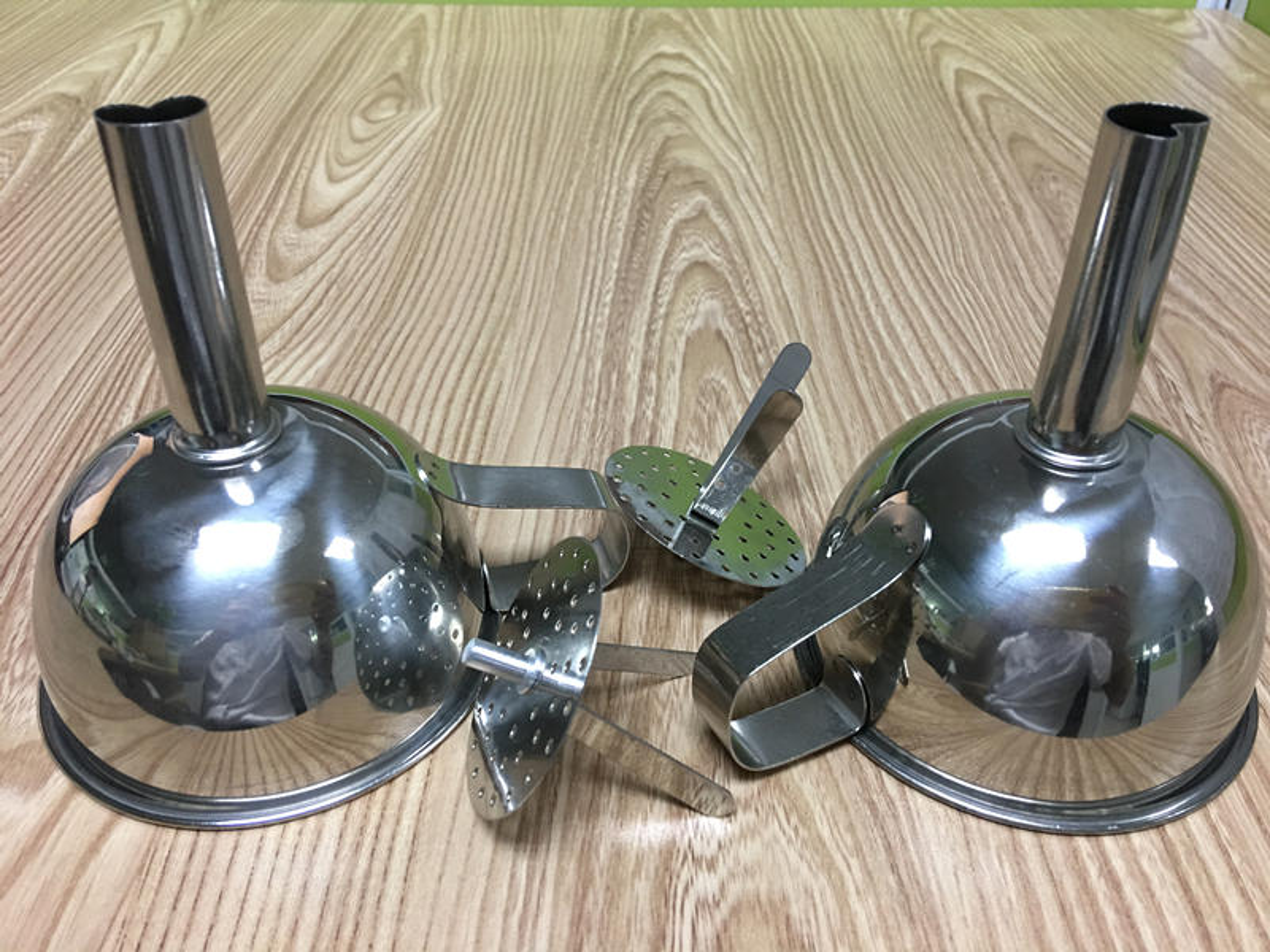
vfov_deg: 48.2
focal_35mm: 29
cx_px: 635
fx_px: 1064
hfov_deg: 61.7
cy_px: 476
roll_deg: -0.6
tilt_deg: -36.2
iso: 80
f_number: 2.2
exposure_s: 1/17
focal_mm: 4.15
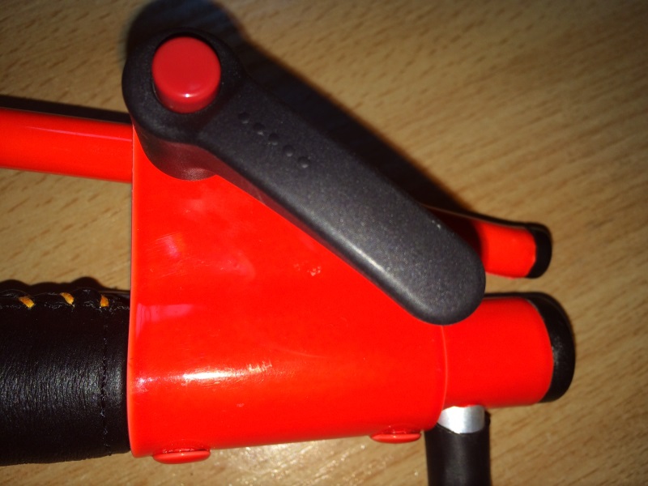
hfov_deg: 61.7
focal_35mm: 29
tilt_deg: -75.9
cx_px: 324
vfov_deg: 48.2
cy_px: 243
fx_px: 543
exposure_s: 1/295
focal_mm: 4.15
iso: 32
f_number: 2.2
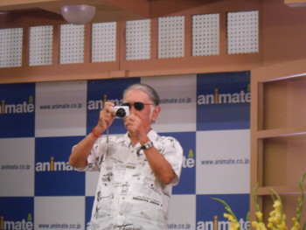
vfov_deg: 9.5
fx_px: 1380
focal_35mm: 156
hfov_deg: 12.7
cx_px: 153
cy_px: 115
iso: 800
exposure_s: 1/50
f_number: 6.5
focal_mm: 27.6
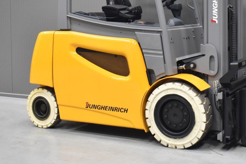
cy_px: 26
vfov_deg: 20.3
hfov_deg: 30.3
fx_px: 450
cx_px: 165
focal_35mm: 66
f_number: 4
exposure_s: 1/80
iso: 1600
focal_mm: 25
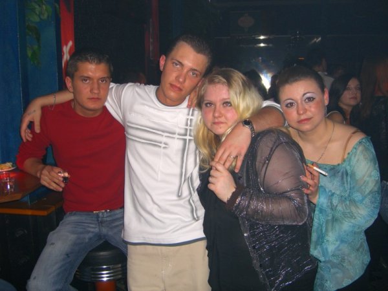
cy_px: 146
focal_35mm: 38
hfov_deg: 49.0
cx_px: 194
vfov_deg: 37.7
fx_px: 426
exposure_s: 1/60
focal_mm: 7.9
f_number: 2.8
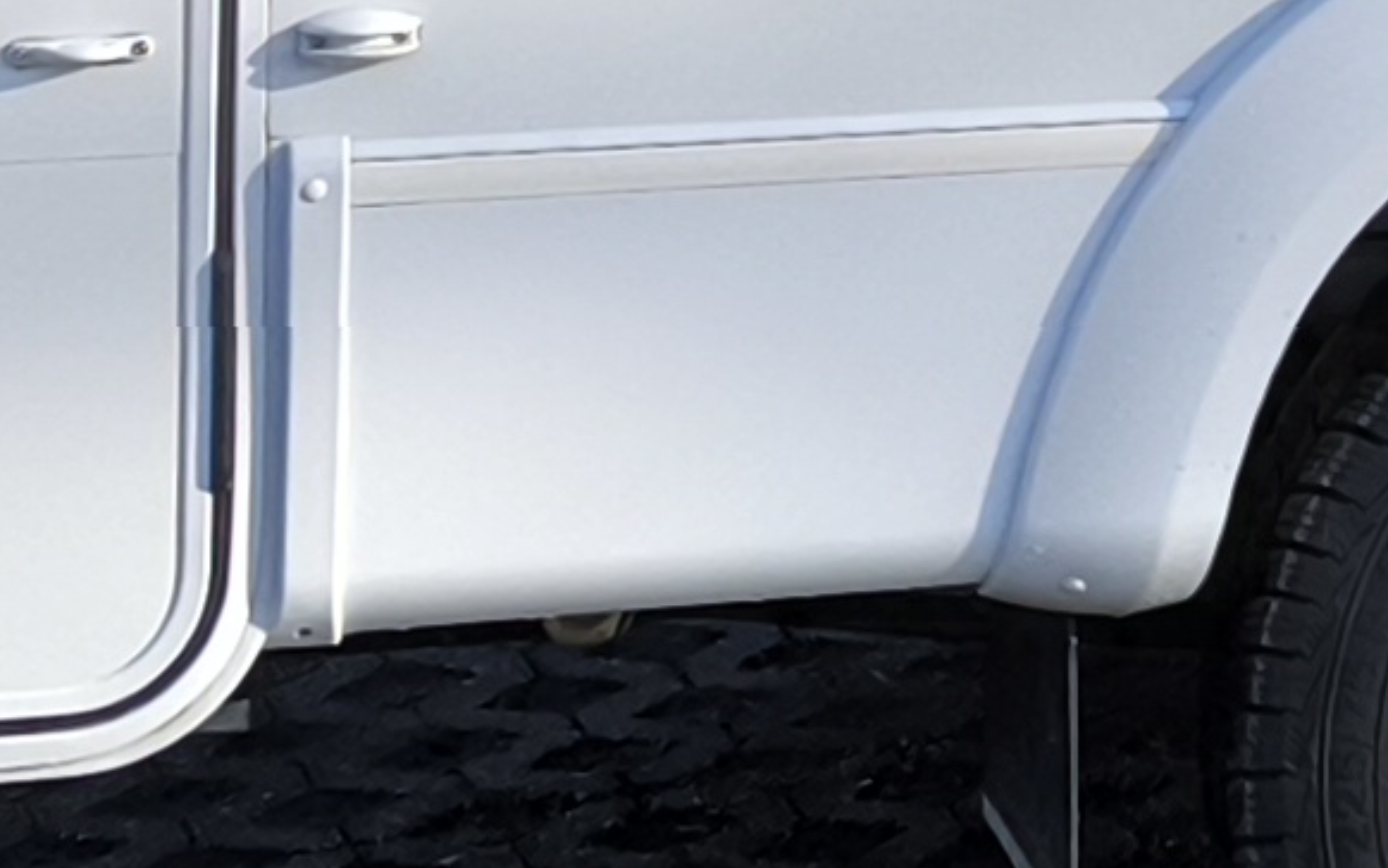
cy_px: -899
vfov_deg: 7.1
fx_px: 6772
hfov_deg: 10.6
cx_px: 2874
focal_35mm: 179
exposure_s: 1/1060
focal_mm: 6.92
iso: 50
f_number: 1.9
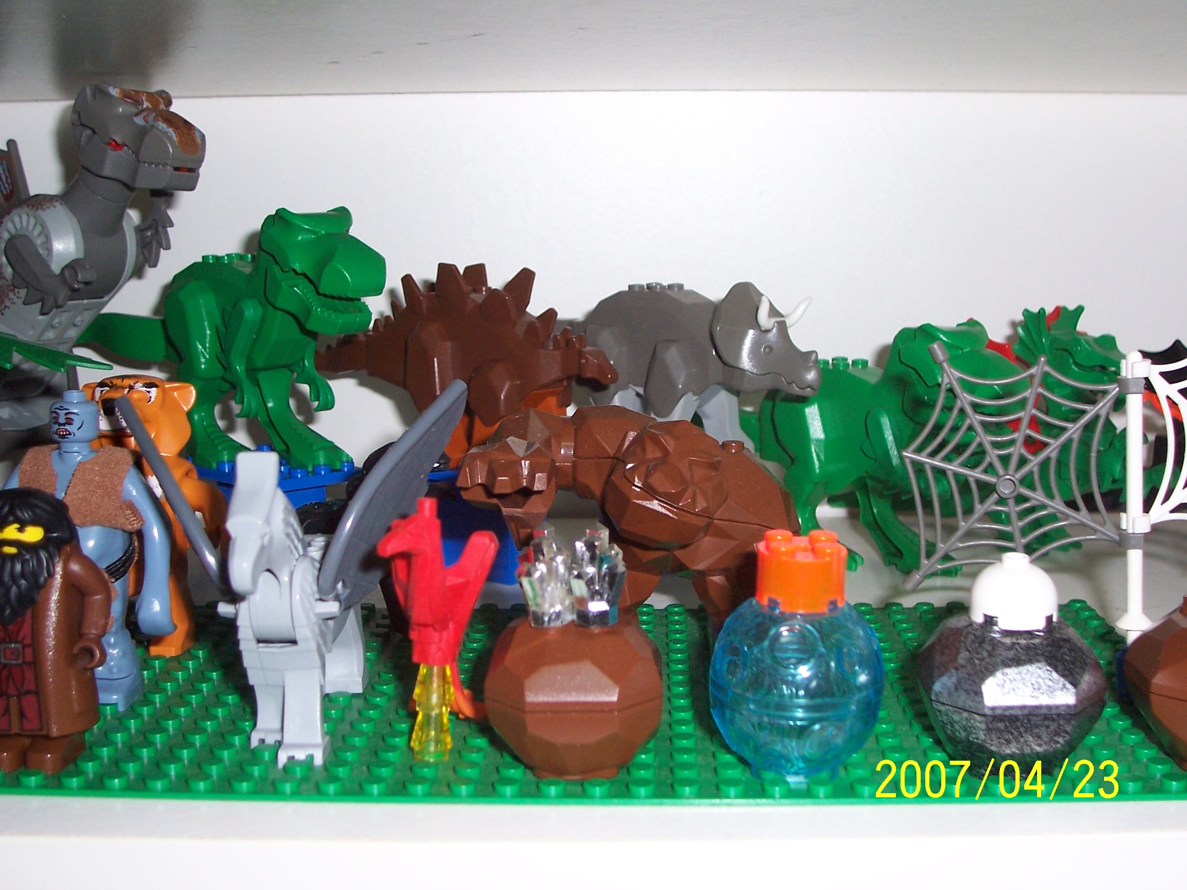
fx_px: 1440
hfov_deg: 44.8
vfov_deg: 34.3
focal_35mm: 42
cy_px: 445
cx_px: 594
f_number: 3
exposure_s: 1/60
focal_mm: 7
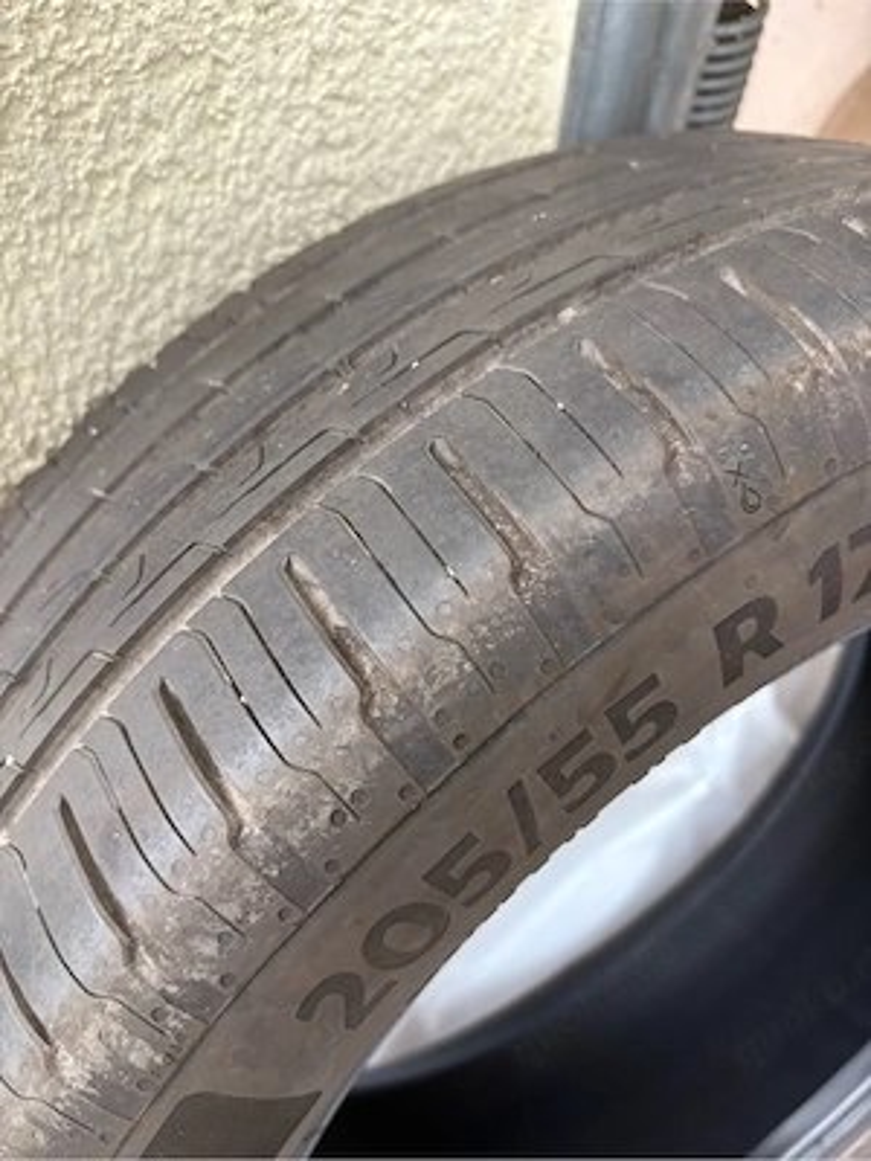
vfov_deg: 67.3
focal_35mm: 26
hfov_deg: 53.1
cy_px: 580
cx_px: 436
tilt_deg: -54.9
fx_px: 872
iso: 125
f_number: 1.6
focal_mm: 5.96
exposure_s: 1/89
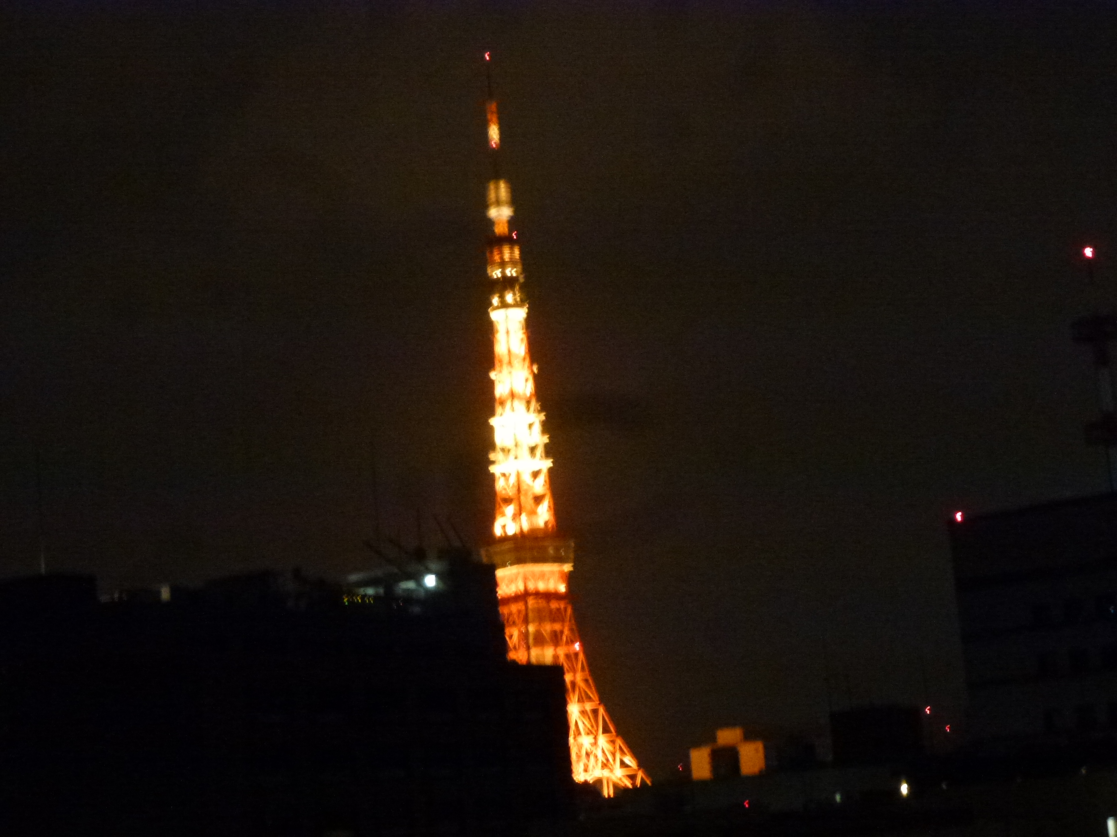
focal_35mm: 71
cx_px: 558
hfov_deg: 27.4
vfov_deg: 20.7
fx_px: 2291
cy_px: 418
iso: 1000
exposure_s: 1/4
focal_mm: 12.7
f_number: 4.7
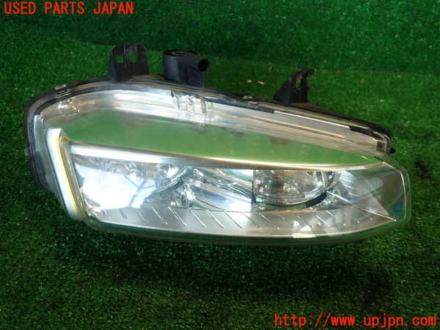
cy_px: 165
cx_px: 220
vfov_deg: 54.9
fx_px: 318
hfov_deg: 69.4
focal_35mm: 25
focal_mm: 4.5
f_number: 2
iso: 125
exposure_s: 1/60
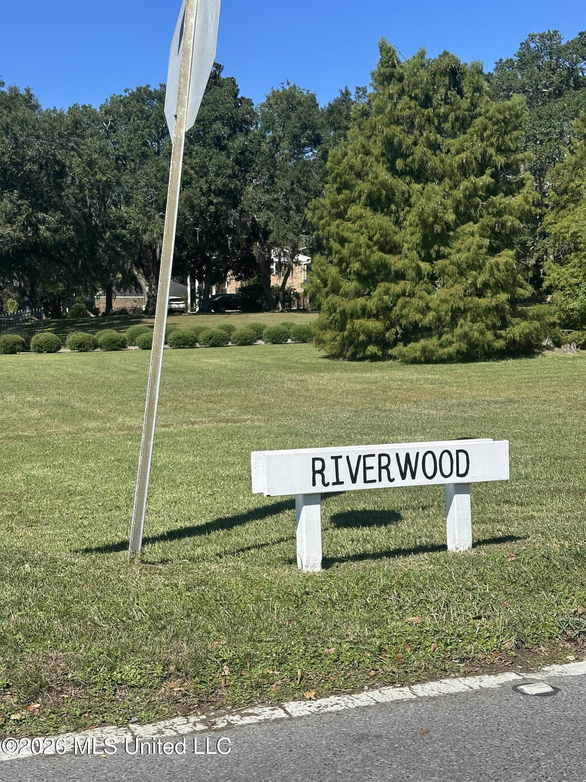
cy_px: 391
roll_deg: -0.1
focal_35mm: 48
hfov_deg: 30.3
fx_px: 1083
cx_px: 293
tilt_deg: -4.9
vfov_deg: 39.7
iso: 64
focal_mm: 6.86
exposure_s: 1/3597
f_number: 1.78
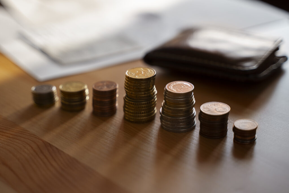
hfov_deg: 27.0
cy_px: 96
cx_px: 144
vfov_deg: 18.2
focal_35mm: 75
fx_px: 602
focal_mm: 75
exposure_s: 1/400
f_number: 2.8
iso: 400
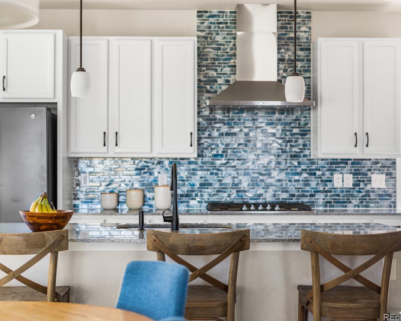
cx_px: 189
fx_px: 677
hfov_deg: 33.0
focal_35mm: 57
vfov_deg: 26.7
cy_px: 161
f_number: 1.8
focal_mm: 50
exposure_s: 1/40
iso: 125
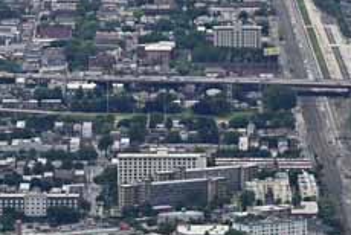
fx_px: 4071
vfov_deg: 3.3
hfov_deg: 4.9
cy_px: -119
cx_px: 47
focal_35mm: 417
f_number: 5
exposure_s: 1/500
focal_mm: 120
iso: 100
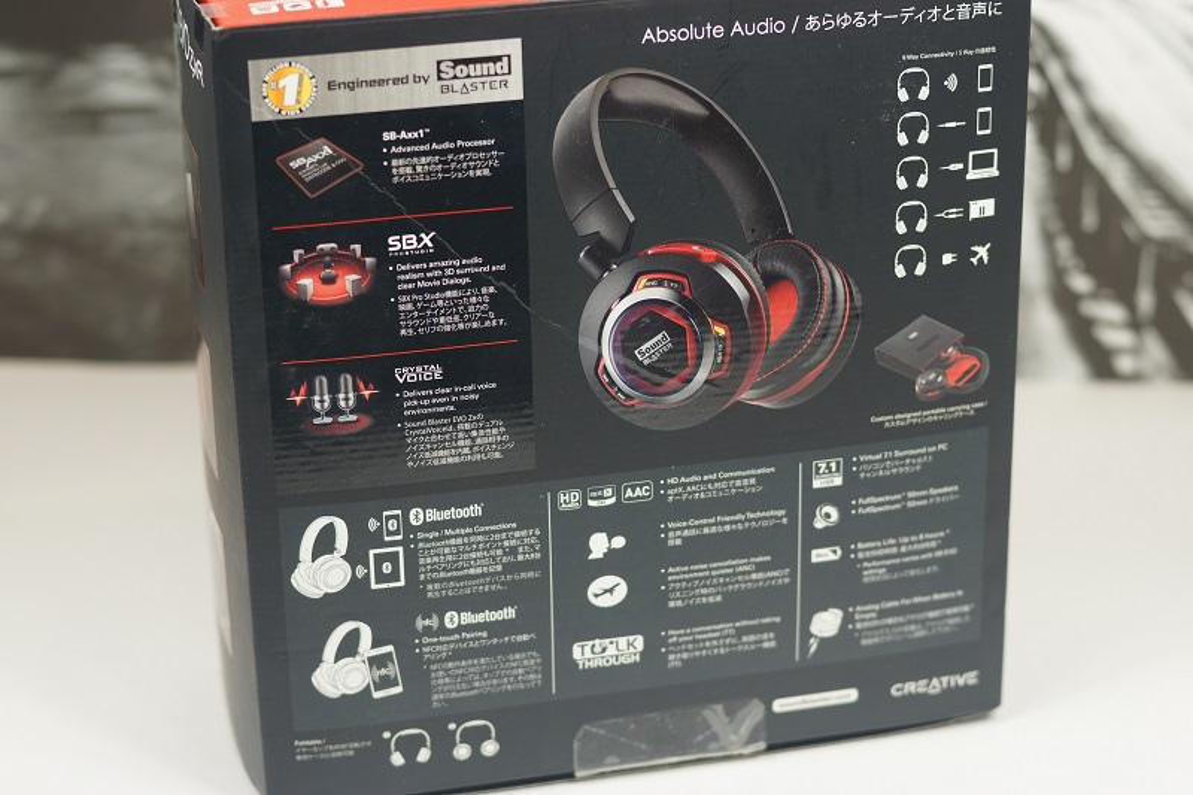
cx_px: 596
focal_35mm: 75
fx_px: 2485
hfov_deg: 27.0
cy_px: 398
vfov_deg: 18.2
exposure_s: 1/80
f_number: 3.2
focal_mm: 50
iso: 100
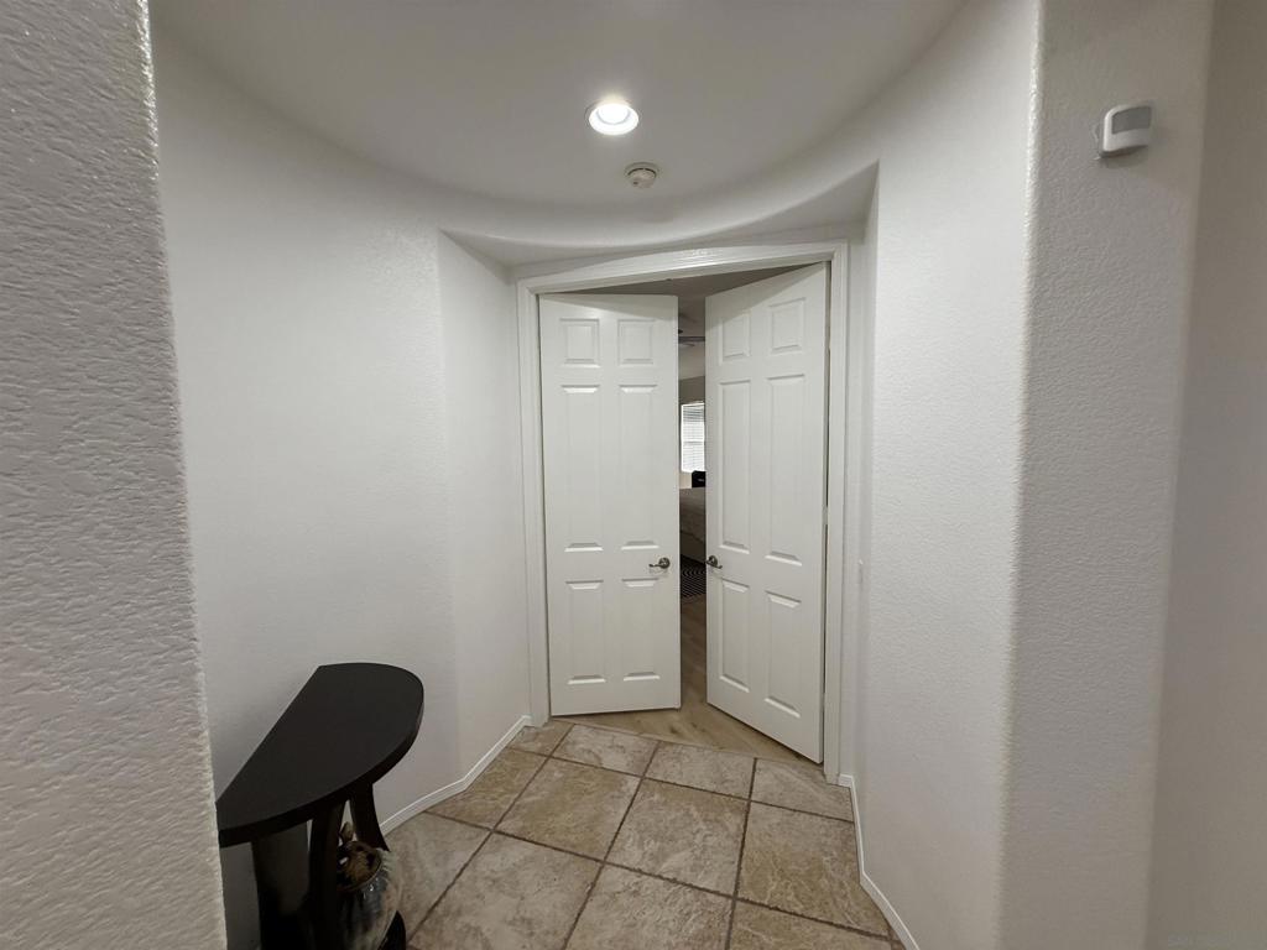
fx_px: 512
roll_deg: +0.0
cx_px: 634
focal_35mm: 14
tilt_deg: -5.0
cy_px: 475
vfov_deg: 85.7
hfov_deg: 102.1
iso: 200
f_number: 2.2
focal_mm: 2.22
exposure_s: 1/120
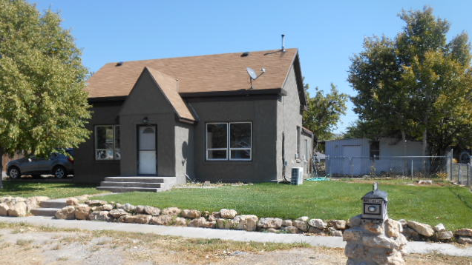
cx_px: 235
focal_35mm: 34
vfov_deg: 34.4
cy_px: 172
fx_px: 426
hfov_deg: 58.0
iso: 80
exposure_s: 1/500
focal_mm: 5.5
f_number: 3.6
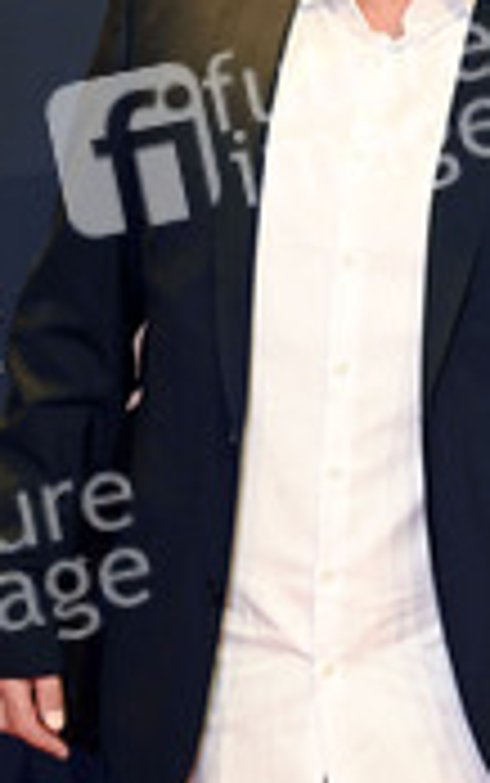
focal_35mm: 117
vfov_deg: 17.8
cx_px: 409
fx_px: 2496
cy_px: 356
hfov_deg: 11.2
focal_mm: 50
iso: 500
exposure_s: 1/60
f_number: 6.3
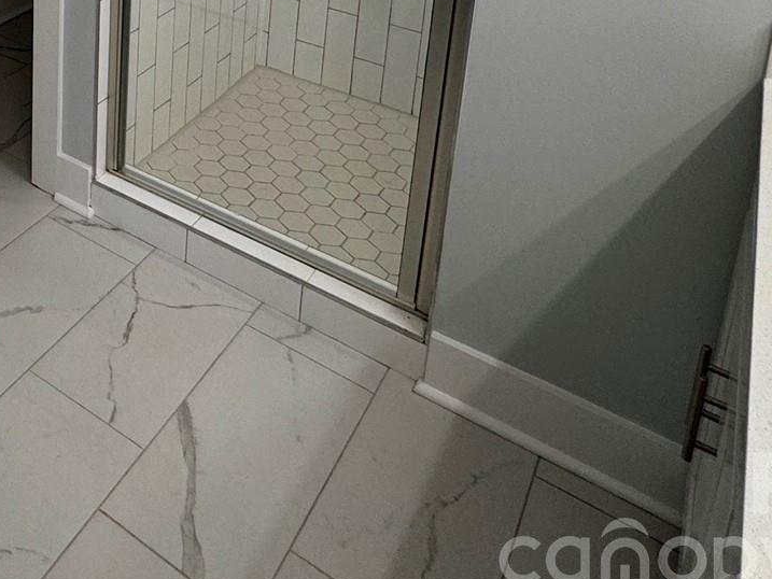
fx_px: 892
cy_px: -172
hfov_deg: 41.0
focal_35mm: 40
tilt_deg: -12.5
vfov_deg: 29.2
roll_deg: -0.3
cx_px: 5
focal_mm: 2.22
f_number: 2.2
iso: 125
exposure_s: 1/120
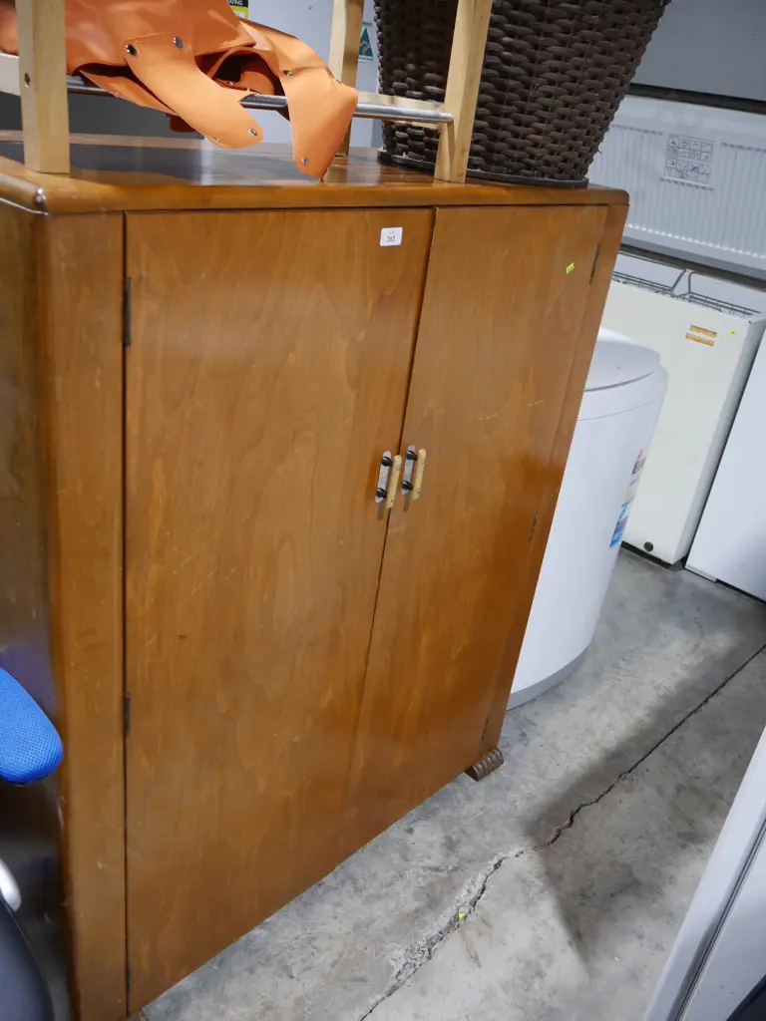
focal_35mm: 28
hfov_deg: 49.7
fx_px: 826
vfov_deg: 63.4
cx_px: 383
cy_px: 510
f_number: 3.5
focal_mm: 14
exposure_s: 1/60
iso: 320
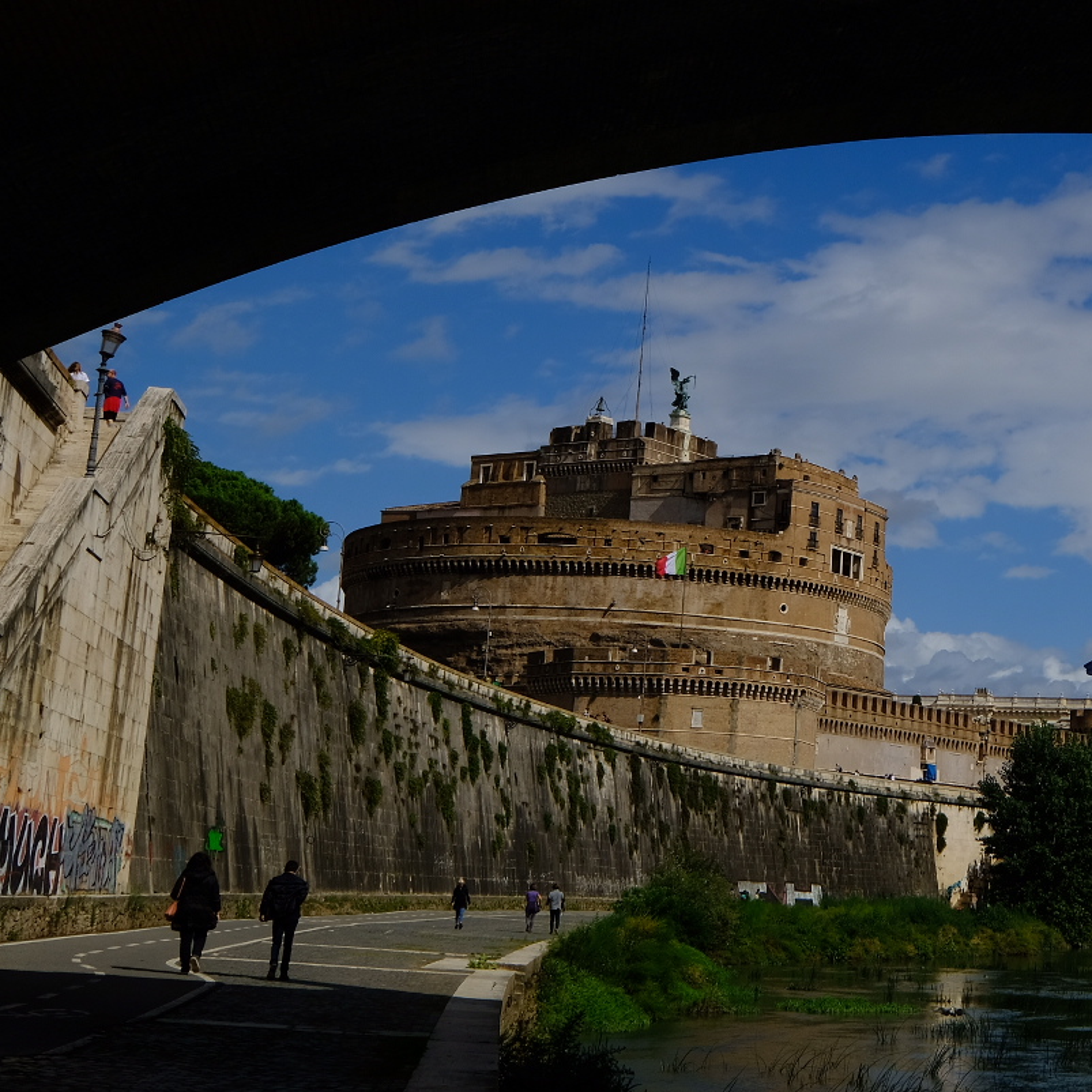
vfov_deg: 26.8
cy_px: 425
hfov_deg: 25.2
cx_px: 1155
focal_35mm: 64
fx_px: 2284
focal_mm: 22.9
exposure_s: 1/300
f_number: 14
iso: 100
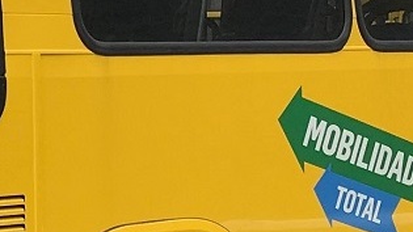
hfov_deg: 13.8
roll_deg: -1.6
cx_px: 84
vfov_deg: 7.8
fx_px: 1697
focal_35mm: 155
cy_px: 87
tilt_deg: +1.1
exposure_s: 1/2398
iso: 20
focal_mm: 3.99
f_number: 1.8
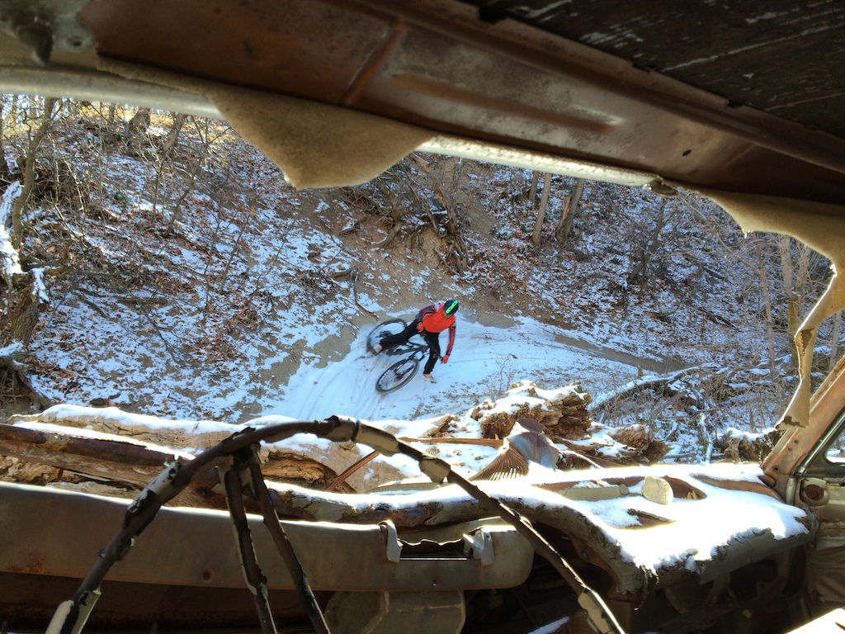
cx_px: 422
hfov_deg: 61.7
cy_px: 317
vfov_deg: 48.2
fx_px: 708
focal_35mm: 29
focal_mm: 4.15
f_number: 2.2
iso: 32
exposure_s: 1/125
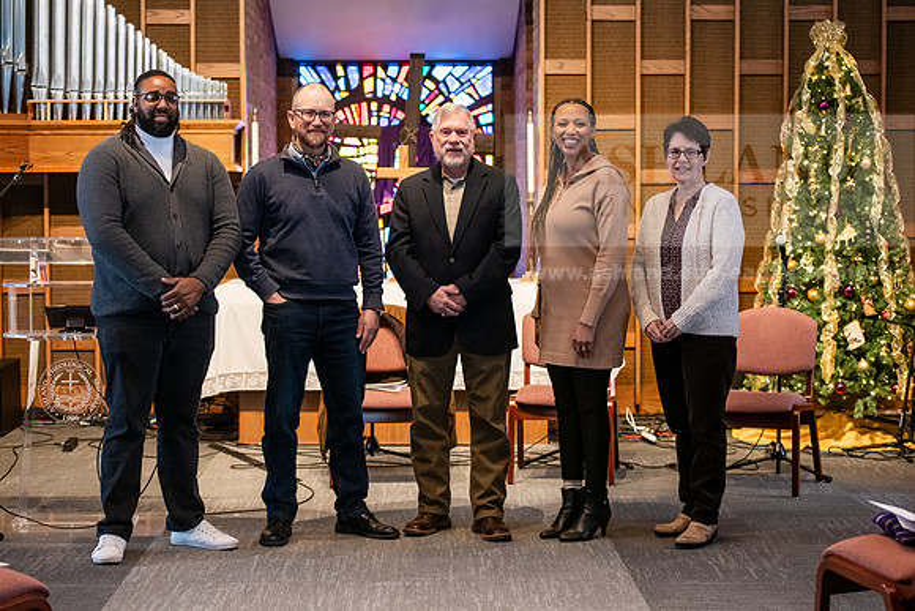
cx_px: 458
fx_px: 1779
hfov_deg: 28.8
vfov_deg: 19.5
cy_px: 306
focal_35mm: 70
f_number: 4
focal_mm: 70
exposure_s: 1/160
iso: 2500
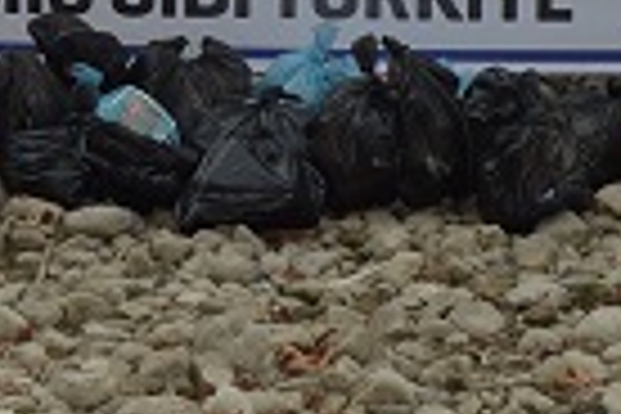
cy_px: -202
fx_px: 2553
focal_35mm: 148
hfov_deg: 13.9
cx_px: 351
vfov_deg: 9.0
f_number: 4
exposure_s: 1/125
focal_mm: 22
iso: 100
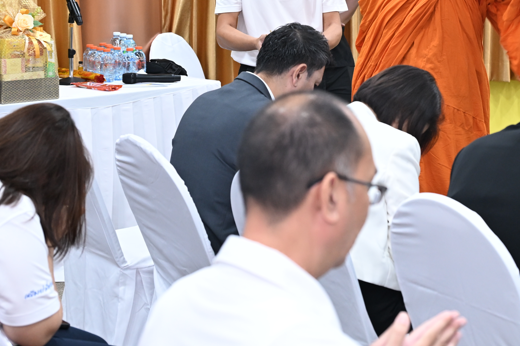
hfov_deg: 20.9
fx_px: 1401
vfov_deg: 14.0
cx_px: 390
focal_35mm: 97
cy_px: 30
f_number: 4
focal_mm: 51
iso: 1600
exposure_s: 1/50
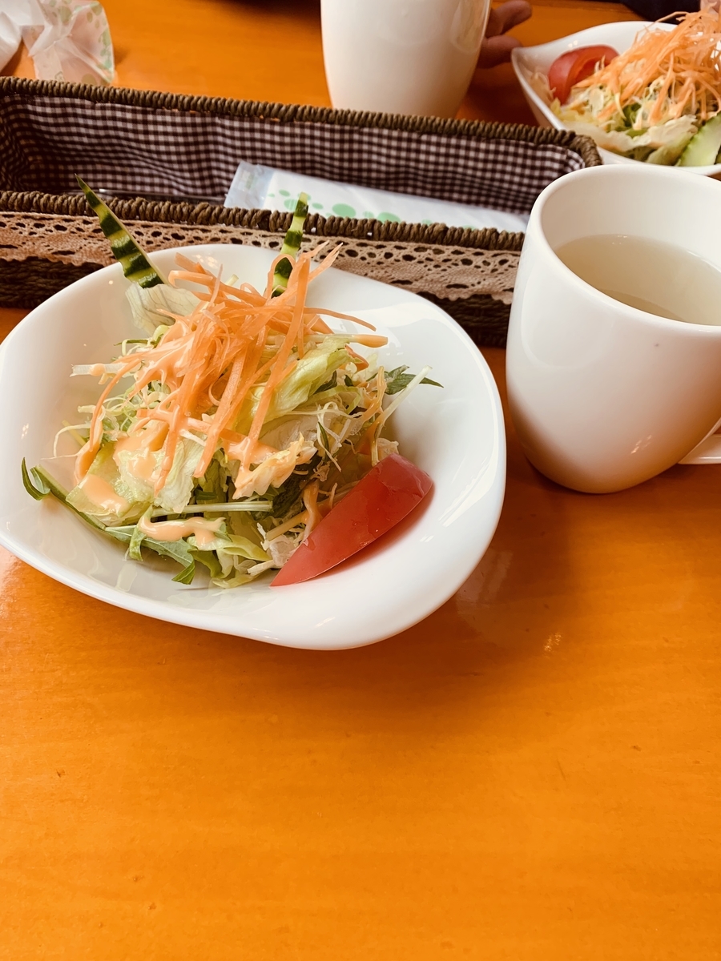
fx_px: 722
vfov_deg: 67.3
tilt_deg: -51.3
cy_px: 480
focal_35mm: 26
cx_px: 360
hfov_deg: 53.1
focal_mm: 4.25
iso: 40
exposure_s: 1/121
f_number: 1.8
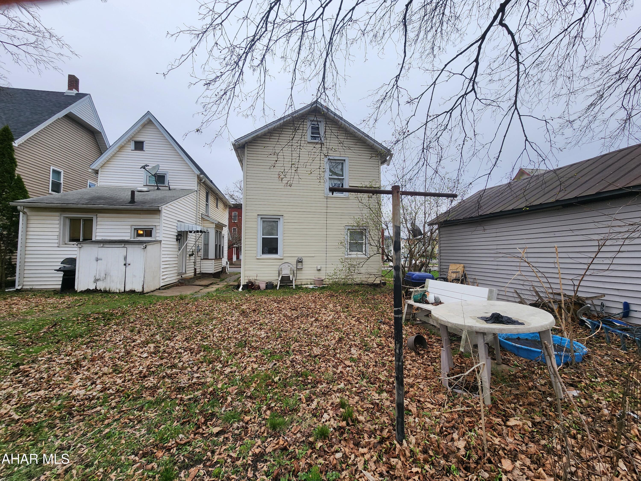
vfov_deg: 89.9
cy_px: 240
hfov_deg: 106.2
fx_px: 241
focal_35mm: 13
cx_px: 320
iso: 50
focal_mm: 2.2
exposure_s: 1/433
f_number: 2.2
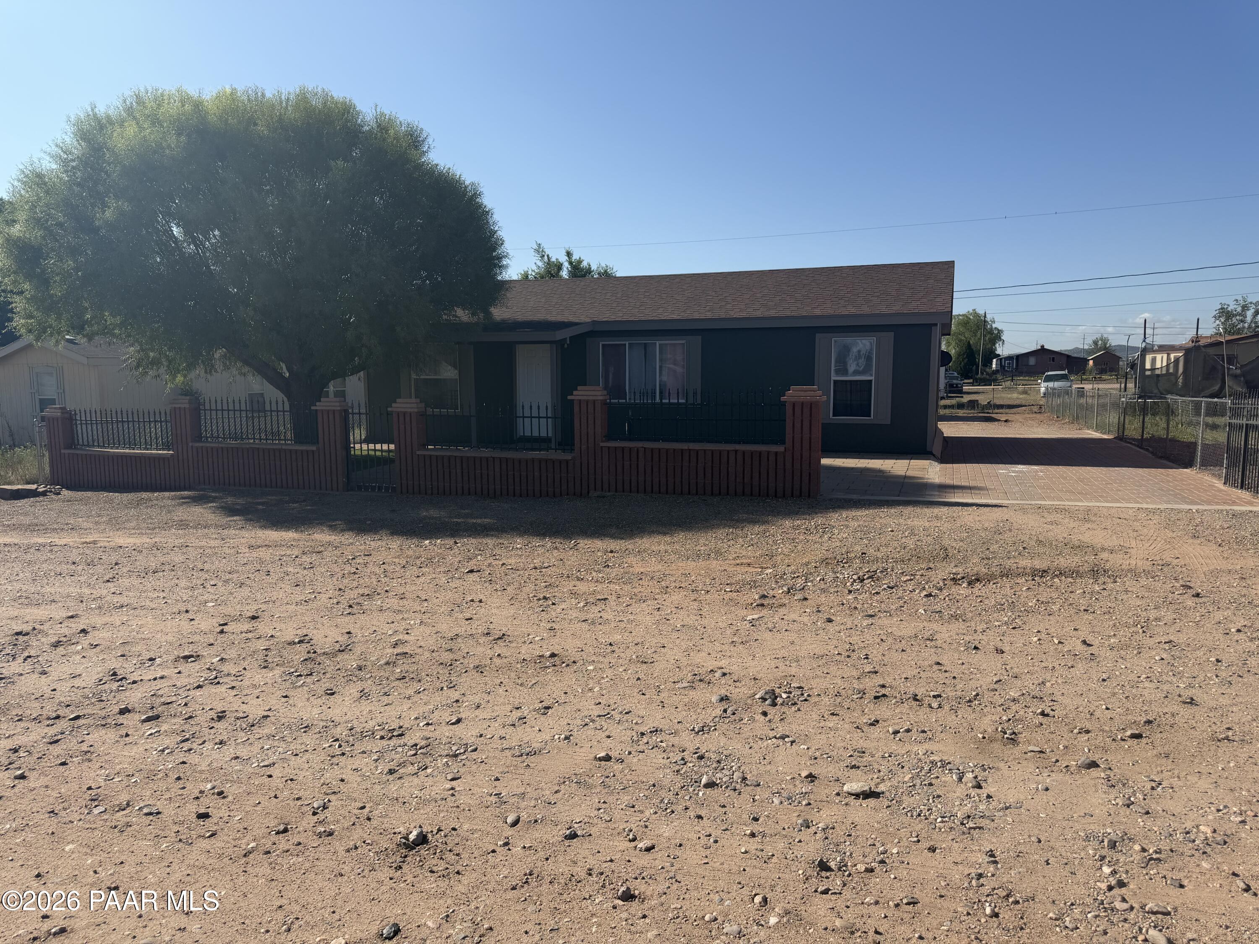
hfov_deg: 71.6
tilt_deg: -8.0
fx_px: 873
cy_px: 472
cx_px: 630
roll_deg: +0.0
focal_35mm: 24
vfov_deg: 56.8
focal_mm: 6.76
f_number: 1.78
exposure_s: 1/5319
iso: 80
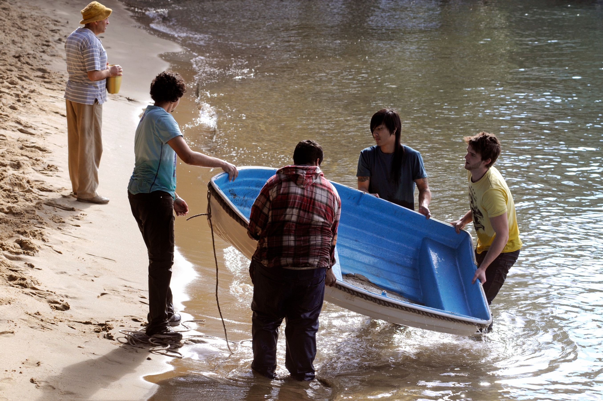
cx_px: 302
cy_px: 200
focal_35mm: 120
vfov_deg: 11.4
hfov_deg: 17.1
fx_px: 2008
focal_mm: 80
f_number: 8
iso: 200
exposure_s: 1/250
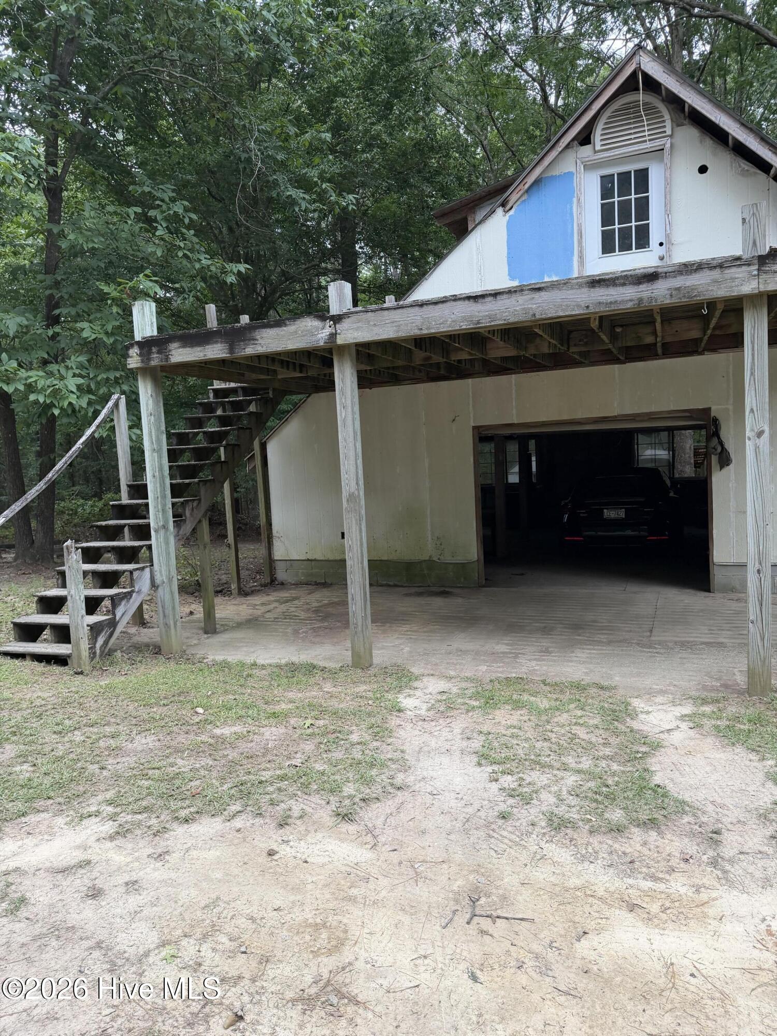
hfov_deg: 56.8
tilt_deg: -4.1
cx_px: 388
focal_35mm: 24
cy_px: 518
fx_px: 718
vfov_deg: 71.6
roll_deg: +3.1
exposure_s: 1/121
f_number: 1.78
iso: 160
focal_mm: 6.76
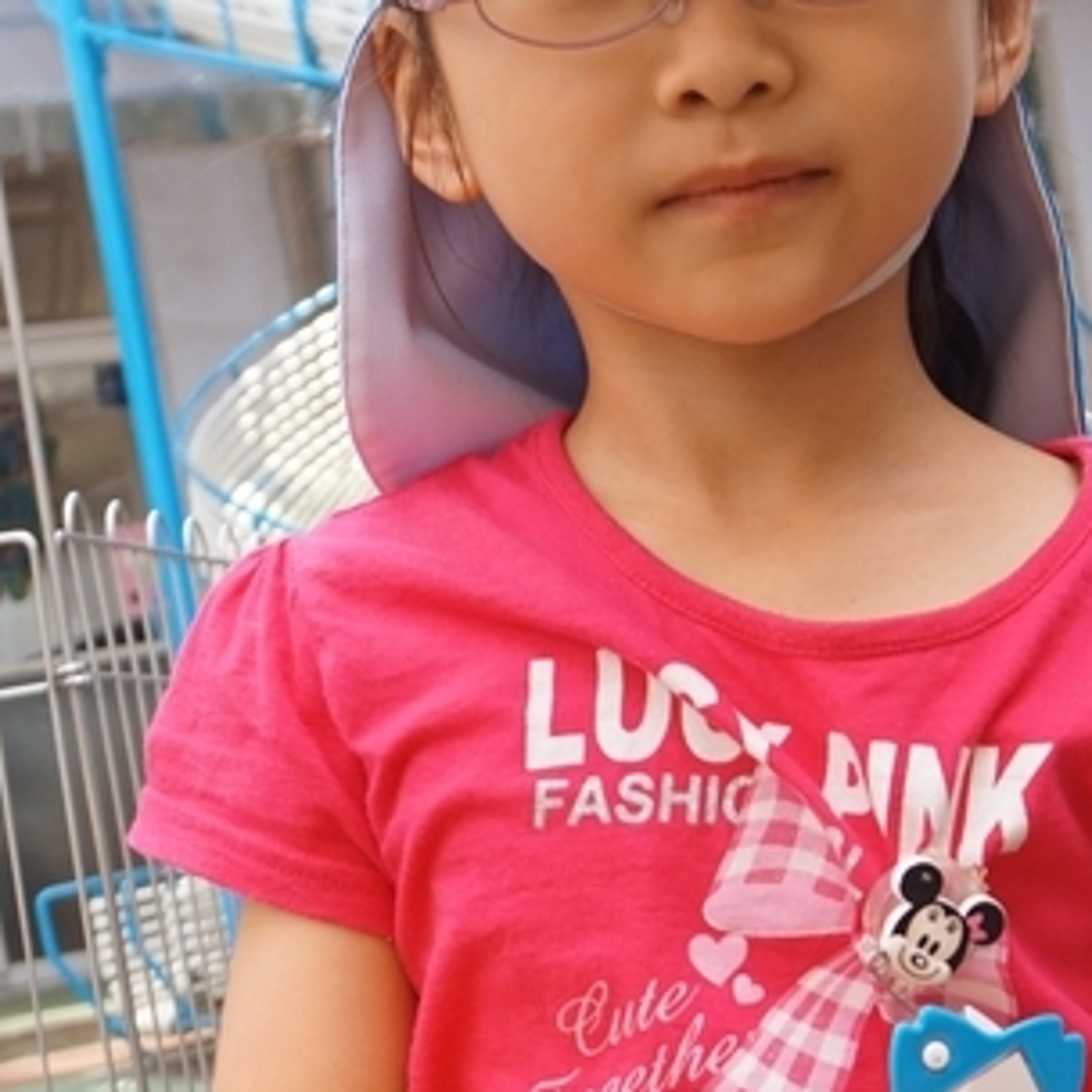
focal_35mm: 96
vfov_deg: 17.7
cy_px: 1135
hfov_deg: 18.1
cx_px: 805
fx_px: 3415
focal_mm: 19
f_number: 4
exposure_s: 1/200
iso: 100
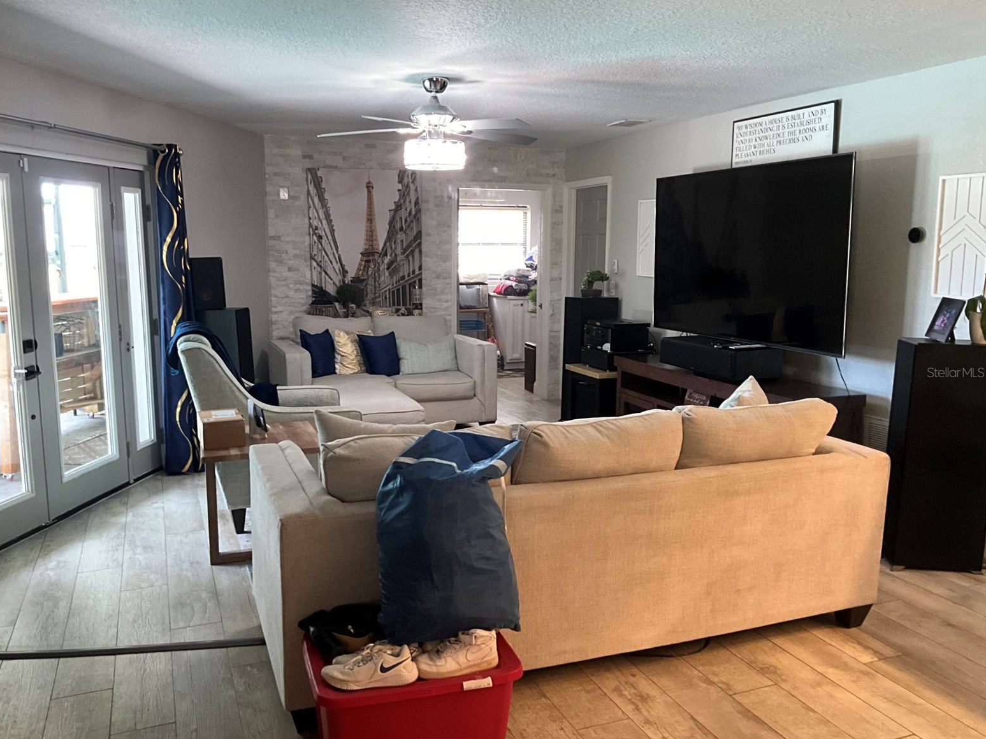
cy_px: 372
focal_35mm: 30
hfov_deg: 60.0
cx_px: 477
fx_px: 854
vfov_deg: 46.8
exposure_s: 1/40
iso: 250
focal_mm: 3
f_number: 1.8
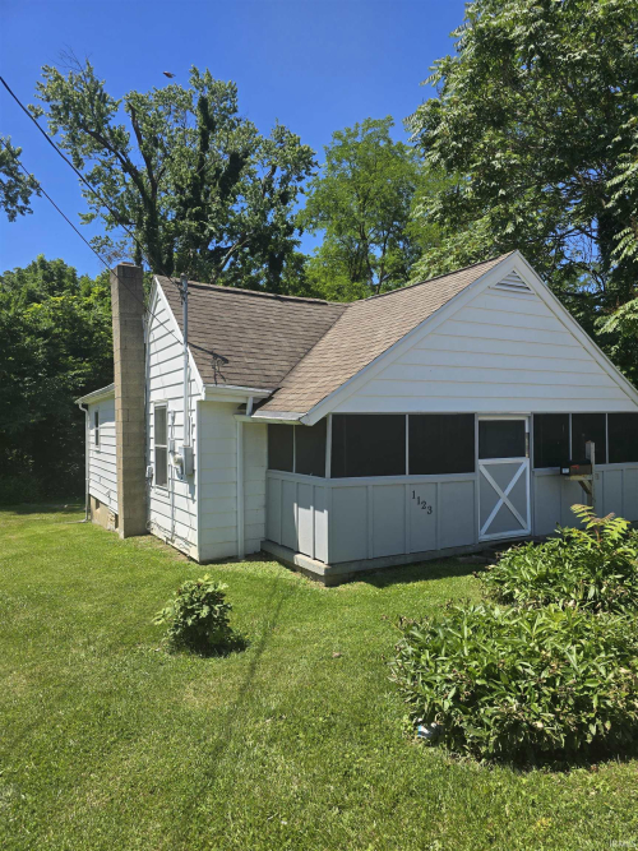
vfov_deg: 73.9
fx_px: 565
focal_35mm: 23
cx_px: 319
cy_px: 426
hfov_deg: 58.9
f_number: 1.7
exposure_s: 1/643
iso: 12
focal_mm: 6.3
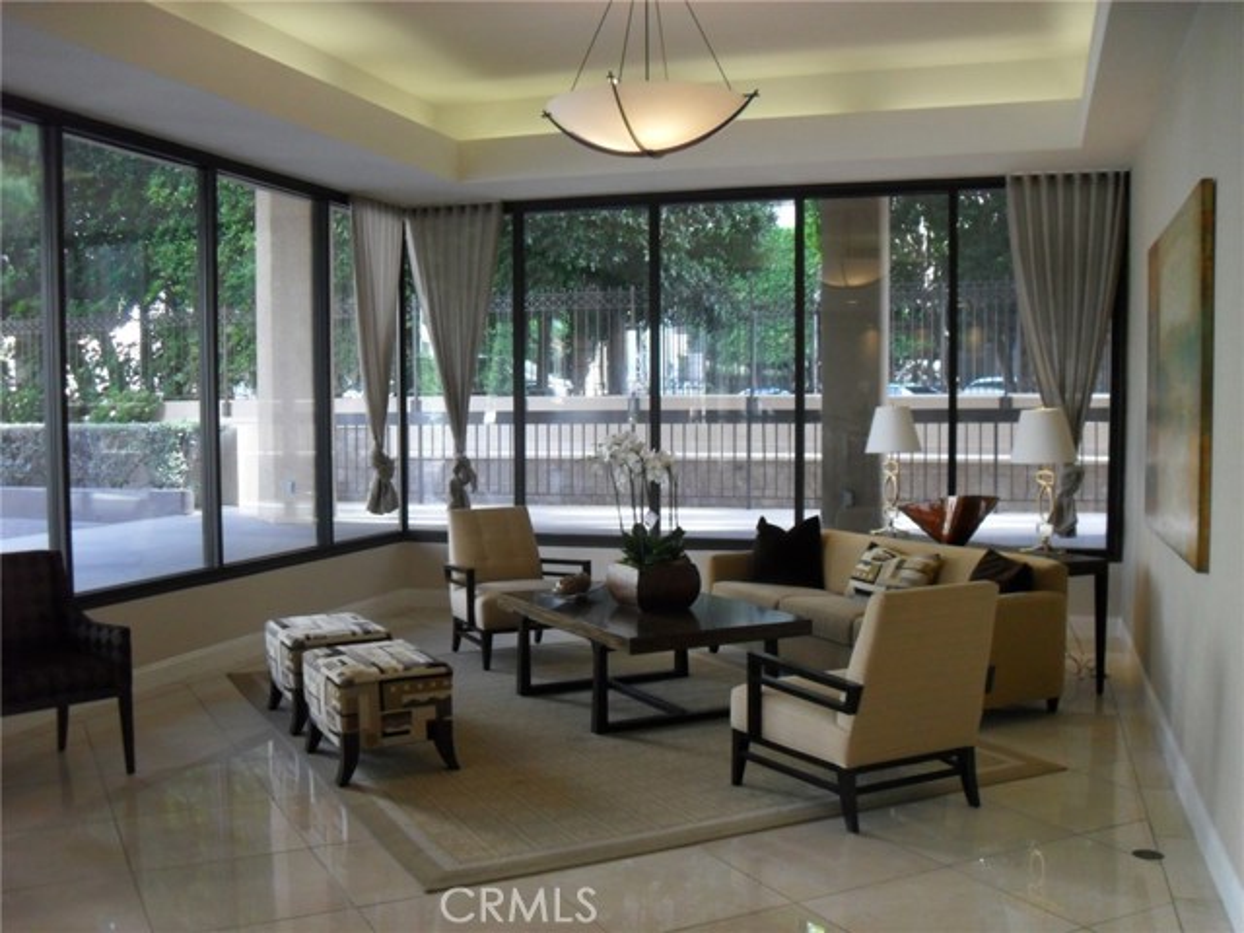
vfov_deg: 40.7
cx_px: 622
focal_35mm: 35
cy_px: 466
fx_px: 1258
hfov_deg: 52.6
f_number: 2.8
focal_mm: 6.2
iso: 200
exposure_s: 1/90
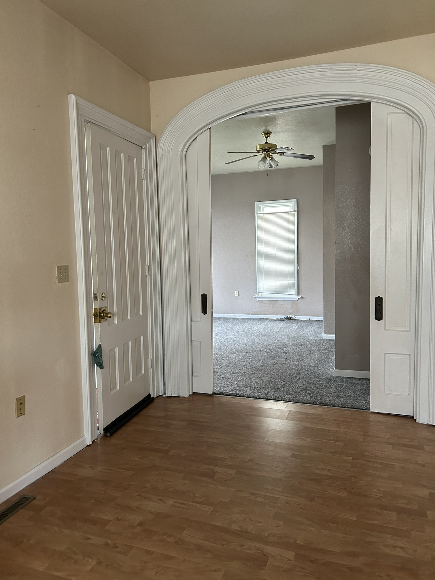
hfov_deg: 53.1
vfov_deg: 67.3
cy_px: 290
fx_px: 436
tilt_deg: -5.3
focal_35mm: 26
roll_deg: +0.8
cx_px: 218
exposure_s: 1/60
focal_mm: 5.7
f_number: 1.5
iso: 320
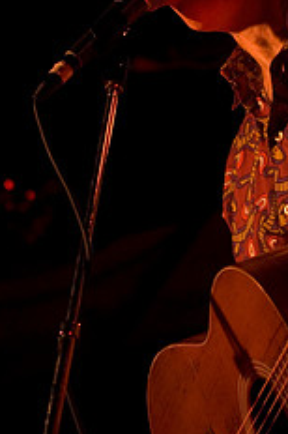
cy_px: 176
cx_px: 182
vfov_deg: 10.1
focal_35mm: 204
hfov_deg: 6.7
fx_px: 2455
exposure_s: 1/40
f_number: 2.8
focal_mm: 70
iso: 800
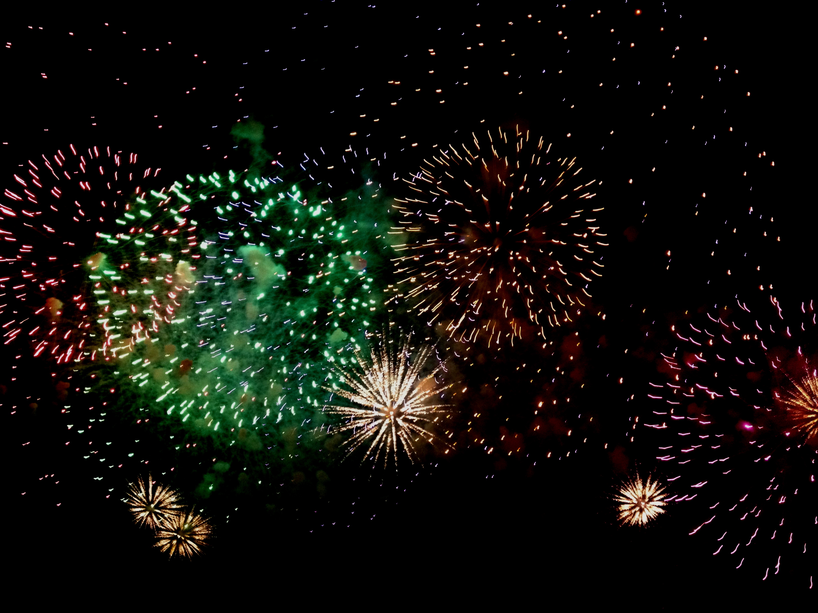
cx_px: 409
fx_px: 827
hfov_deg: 52.6
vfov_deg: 40.7
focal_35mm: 35
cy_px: 306
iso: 250
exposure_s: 1/20
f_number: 2.4
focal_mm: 4.28
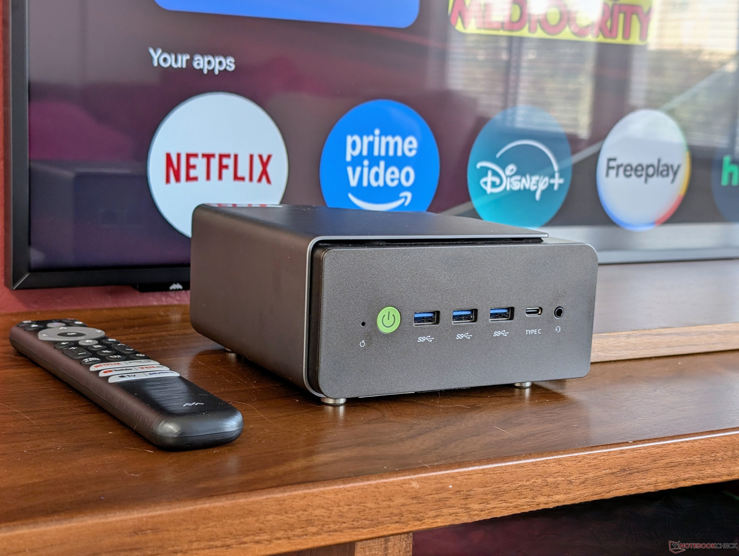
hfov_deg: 38.9
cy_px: 278
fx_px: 1048
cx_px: 370
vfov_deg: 29.7
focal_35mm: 49
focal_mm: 6.9
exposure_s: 1/24
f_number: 1.68
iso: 31
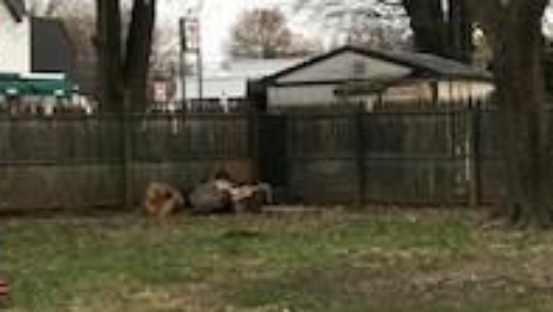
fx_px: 1452
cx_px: 460
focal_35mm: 99
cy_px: 157
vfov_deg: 12.2
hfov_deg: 21.2
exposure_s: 1/196
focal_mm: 3.99
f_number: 1.8
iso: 20
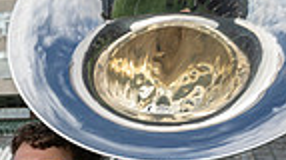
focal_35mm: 102
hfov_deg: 17.4
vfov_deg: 11.1
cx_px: -218
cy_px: 285
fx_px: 773
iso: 31
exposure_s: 1/250
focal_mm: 24
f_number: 4.5
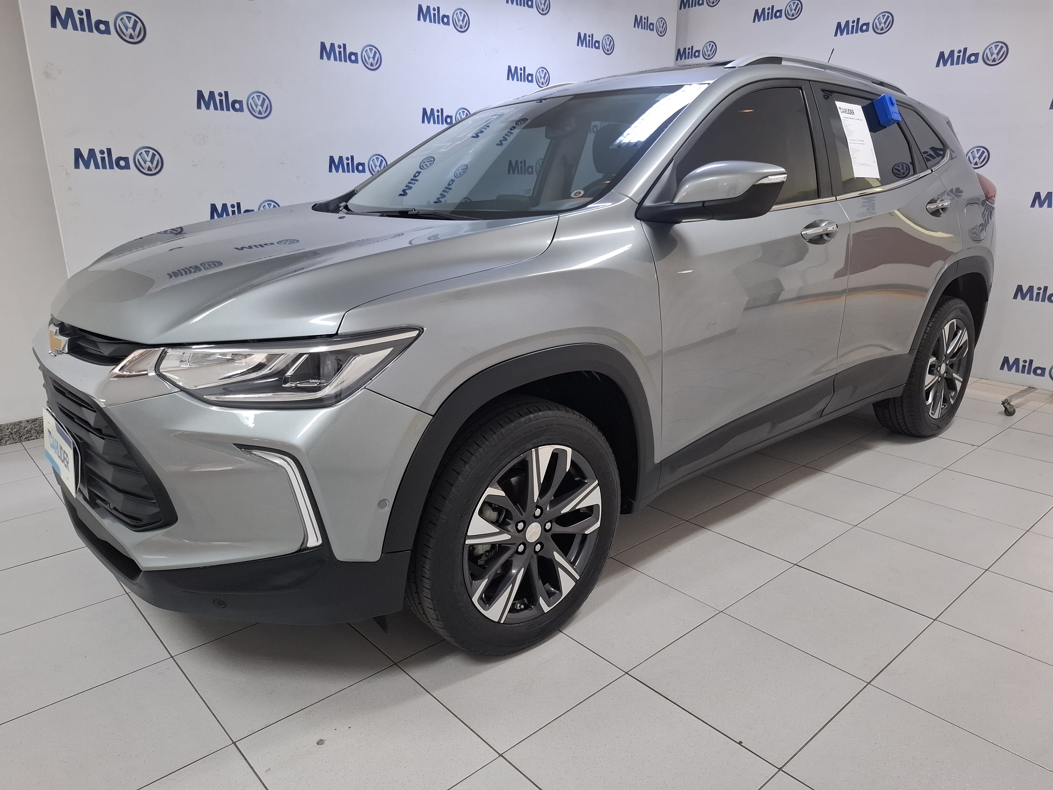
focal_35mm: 23
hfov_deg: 73.9
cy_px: 395
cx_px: 526
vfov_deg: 58.9
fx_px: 700
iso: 320
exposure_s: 1/60
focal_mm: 5.54
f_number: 1.8
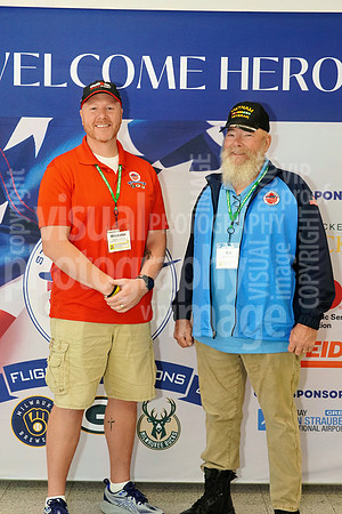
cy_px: 257
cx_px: 171
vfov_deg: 31.2
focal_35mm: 64
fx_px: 919
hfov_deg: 21.1
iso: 1600
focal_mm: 43
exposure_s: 1/100
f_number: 8
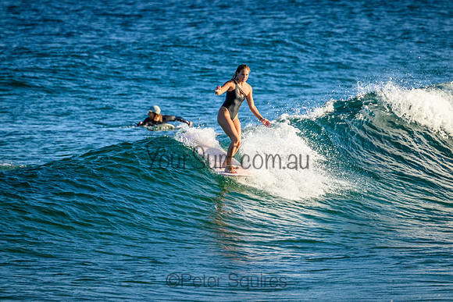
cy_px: 151
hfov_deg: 2.6
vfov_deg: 1.7
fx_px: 10069
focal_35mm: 800
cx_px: 226
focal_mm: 800
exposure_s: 1/2000
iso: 2200
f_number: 11
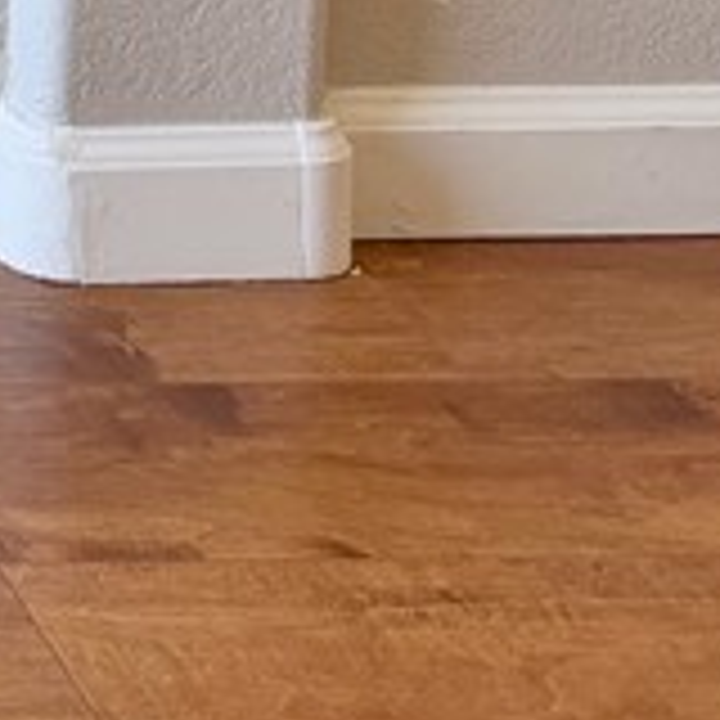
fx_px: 3200
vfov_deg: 11.4
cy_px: -801
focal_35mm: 136
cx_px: -1156
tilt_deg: -8.0
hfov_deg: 10.5
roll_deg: +0.3
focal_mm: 6.76
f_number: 1.78
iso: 125
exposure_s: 1/120
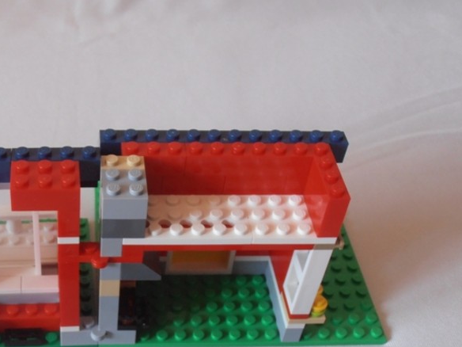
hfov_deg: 33.1
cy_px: 267
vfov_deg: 25.3
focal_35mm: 57
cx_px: 112
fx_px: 761
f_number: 3.9
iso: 125
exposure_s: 1/40
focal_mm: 6.61
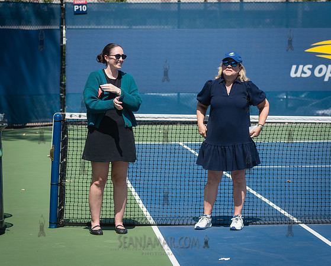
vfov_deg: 12.0
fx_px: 1270
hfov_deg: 14.8
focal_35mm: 129
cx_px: 119
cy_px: 110
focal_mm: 92
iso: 200
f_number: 4.5
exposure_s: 1/1600
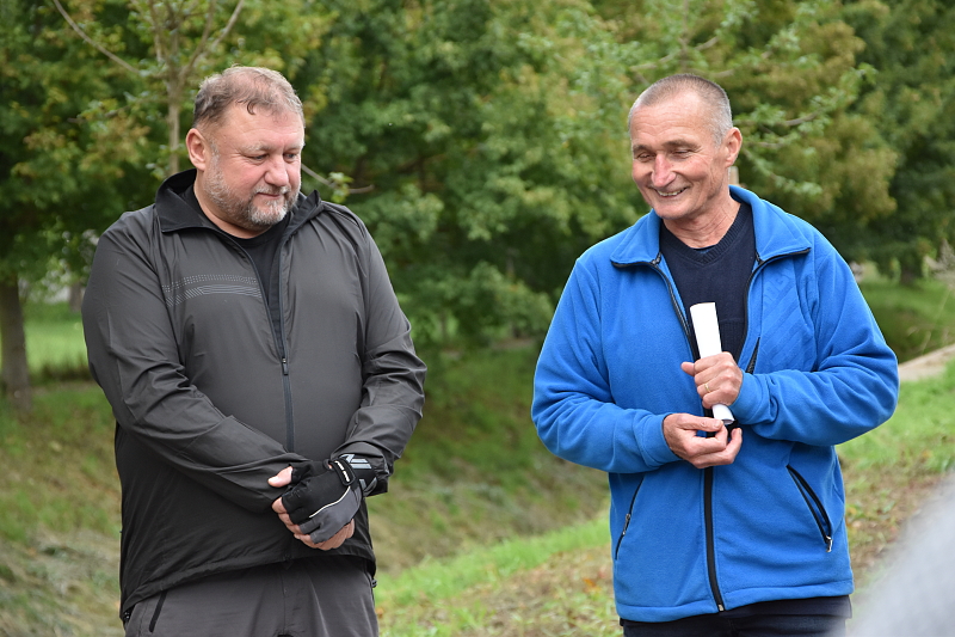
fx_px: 3580
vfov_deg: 10.2
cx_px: 478
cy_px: 318
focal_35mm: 135
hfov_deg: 15.2
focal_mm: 90
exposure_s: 1/500
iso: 1100
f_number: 5.6
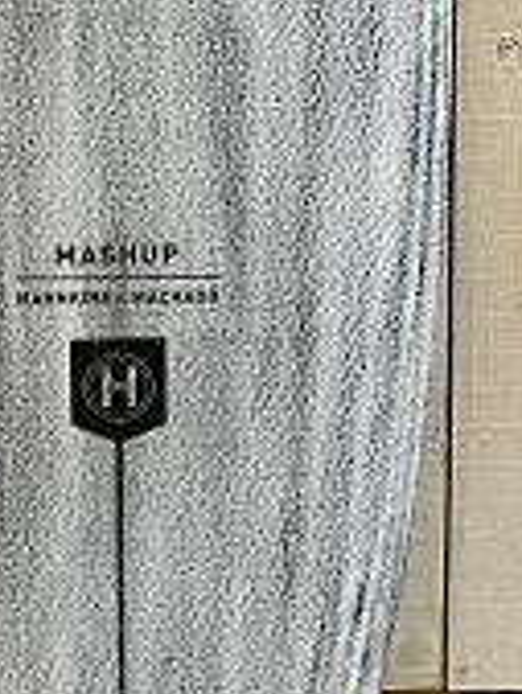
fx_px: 1868
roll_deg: +0.3
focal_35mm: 93
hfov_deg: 15.9
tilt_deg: -15.2
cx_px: 148
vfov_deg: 19.9
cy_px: -113
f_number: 1.5
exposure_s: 1/56
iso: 125
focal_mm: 5.7
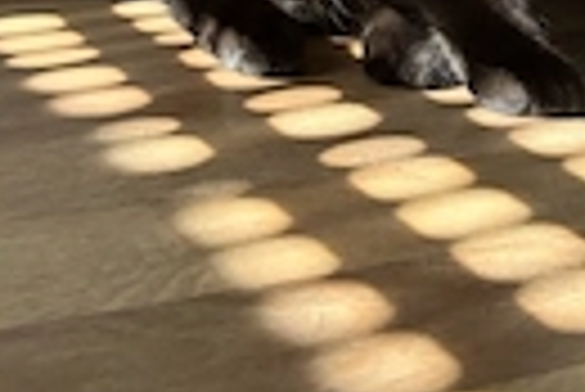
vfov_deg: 15.7
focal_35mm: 83
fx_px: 1350
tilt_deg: -8.0
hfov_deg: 24.4
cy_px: -113
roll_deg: -1.5
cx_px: 324
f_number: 1.6
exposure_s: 1/60
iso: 250
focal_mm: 5.96
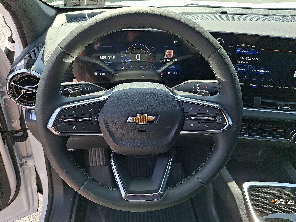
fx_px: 214
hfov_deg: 69.4
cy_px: 111
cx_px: 148
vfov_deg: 54.9
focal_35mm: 25
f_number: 1.8
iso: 30
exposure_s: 1/556
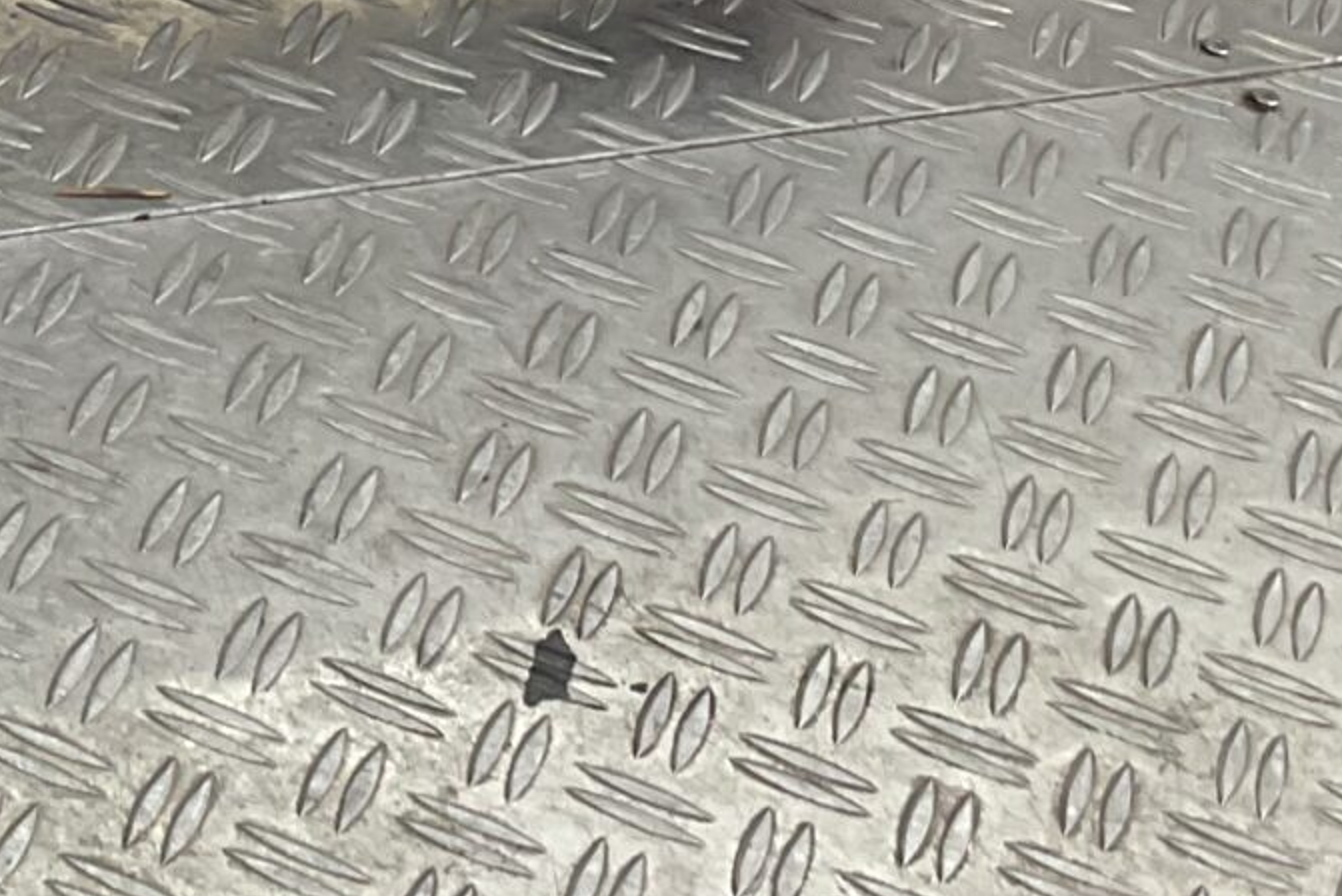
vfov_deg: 11.8
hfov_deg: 17.0
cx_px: -270
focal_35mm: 115
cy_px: -8
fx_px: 4289
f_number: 1.8
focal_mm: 3
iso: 25
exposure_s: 1/100
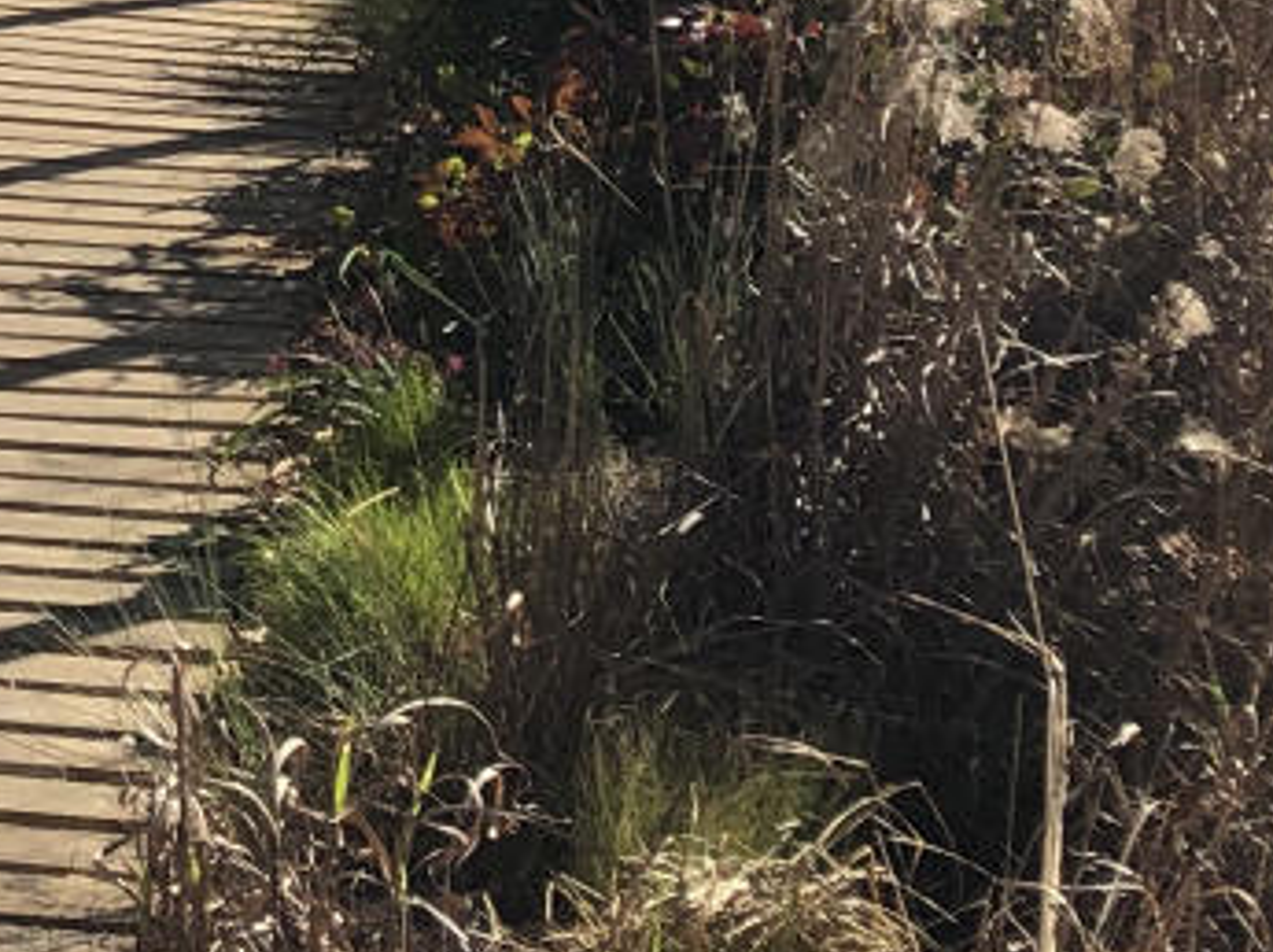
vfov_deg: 10.6
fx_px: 4776
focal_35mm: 130
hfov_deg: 14.0
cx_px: -767
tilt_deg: +3.3
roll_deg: +1.5
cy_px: -871
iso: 20
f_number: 1.8
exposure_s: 1/1656
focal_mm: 3.99
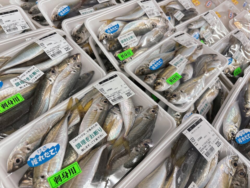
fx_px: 188
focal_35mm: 26
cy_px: 94
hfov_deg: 67.3
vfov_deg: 53.1
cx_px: 125
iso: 80
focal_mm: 5.96
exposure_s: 1/60
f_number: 1.6
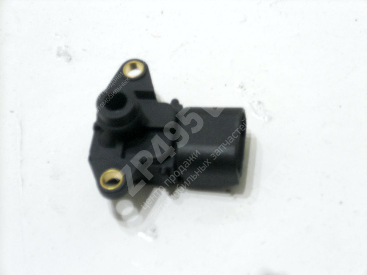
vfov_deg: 13.7
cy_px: 138
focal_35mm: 108
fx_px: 1145
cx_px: 184
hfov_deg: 18.2
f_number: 5.9
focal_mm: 19.6
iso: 400
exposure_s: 1/25
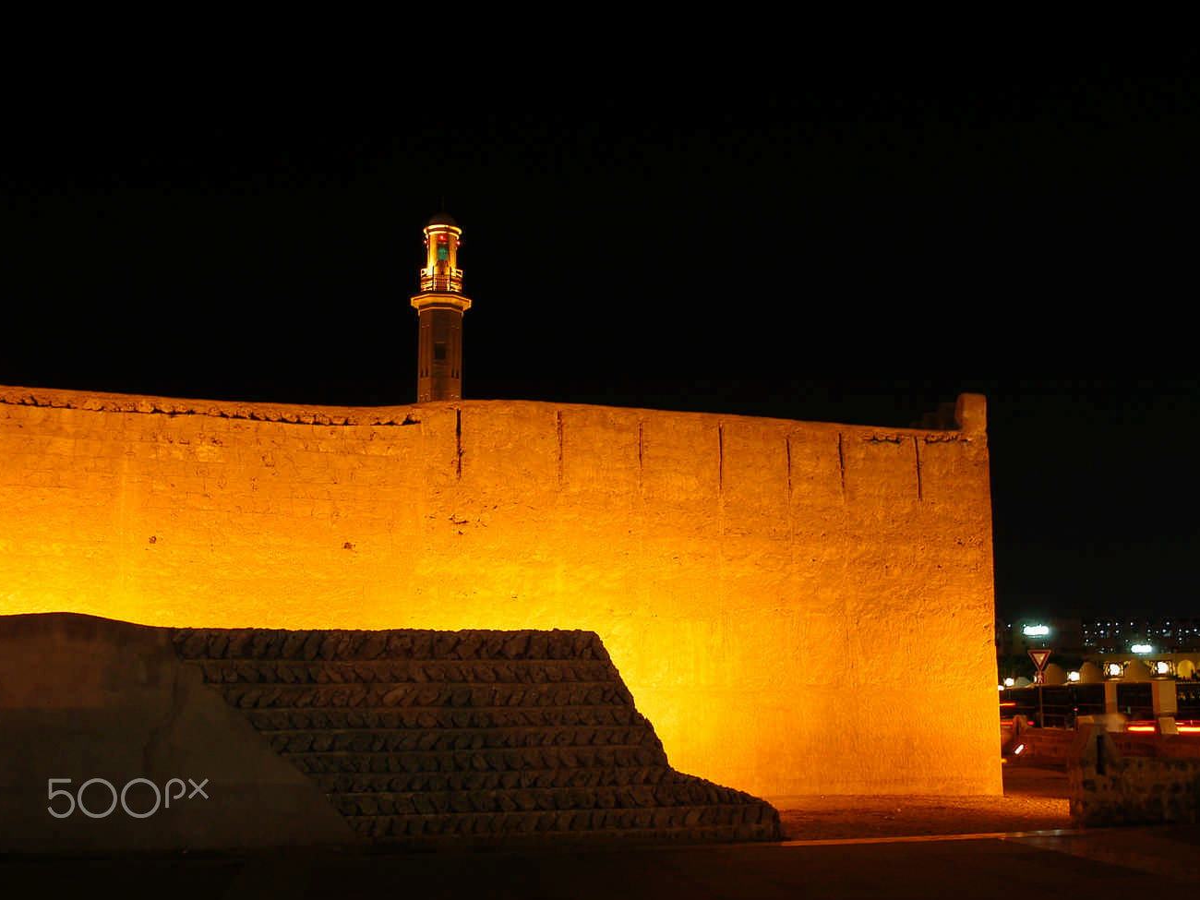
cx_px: 688
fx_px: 1387
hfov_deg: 46.7
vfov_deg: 36.0
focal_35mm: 40
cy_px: 450
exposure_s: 1/1.5
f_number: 5.6
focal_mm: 24
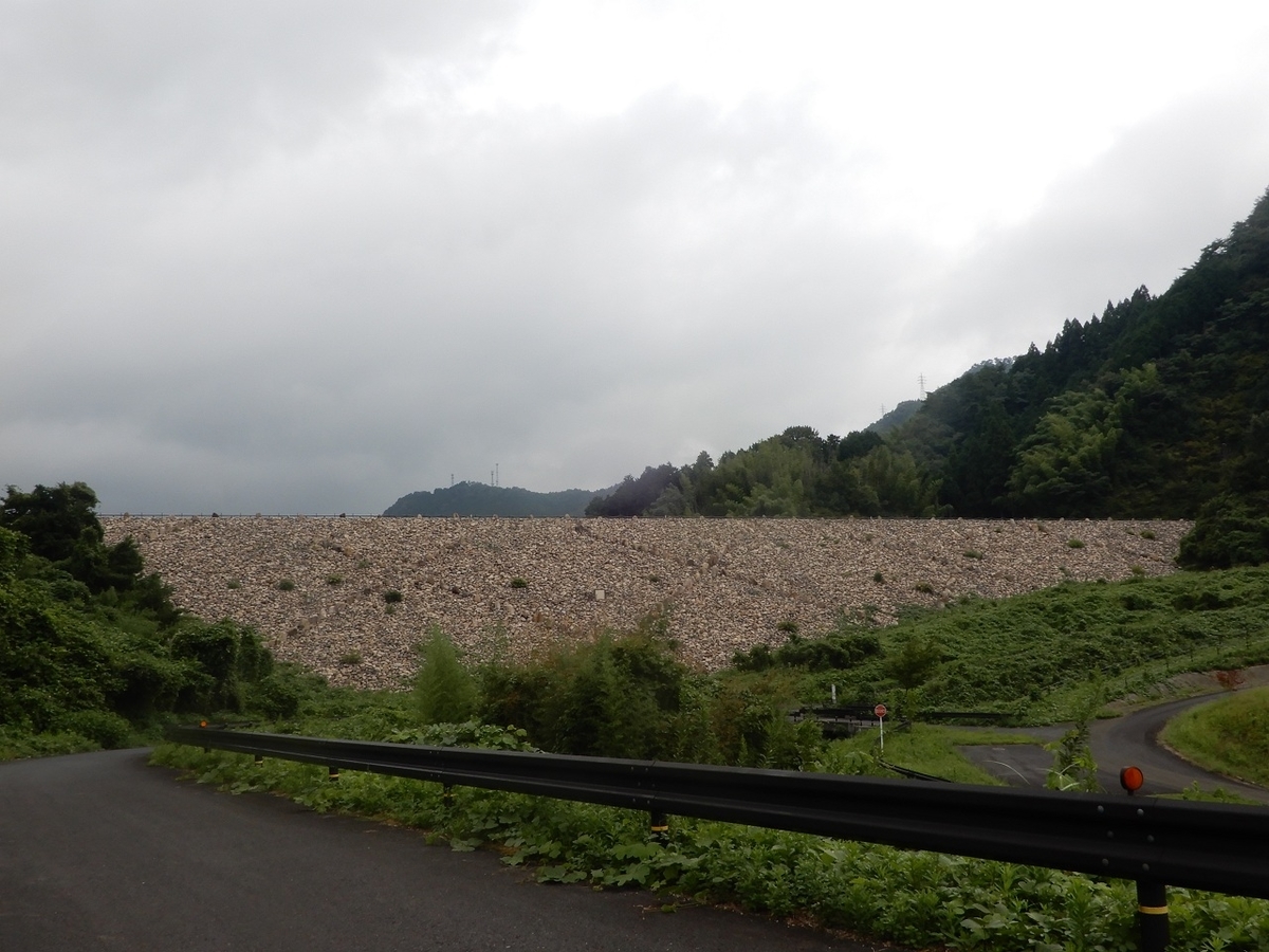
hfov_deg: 52.6
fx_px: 1283
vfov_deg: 40.7
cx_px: 634
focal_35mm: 35
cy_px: 476
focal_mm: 6.2
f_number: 8
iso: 80
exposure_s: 1/60
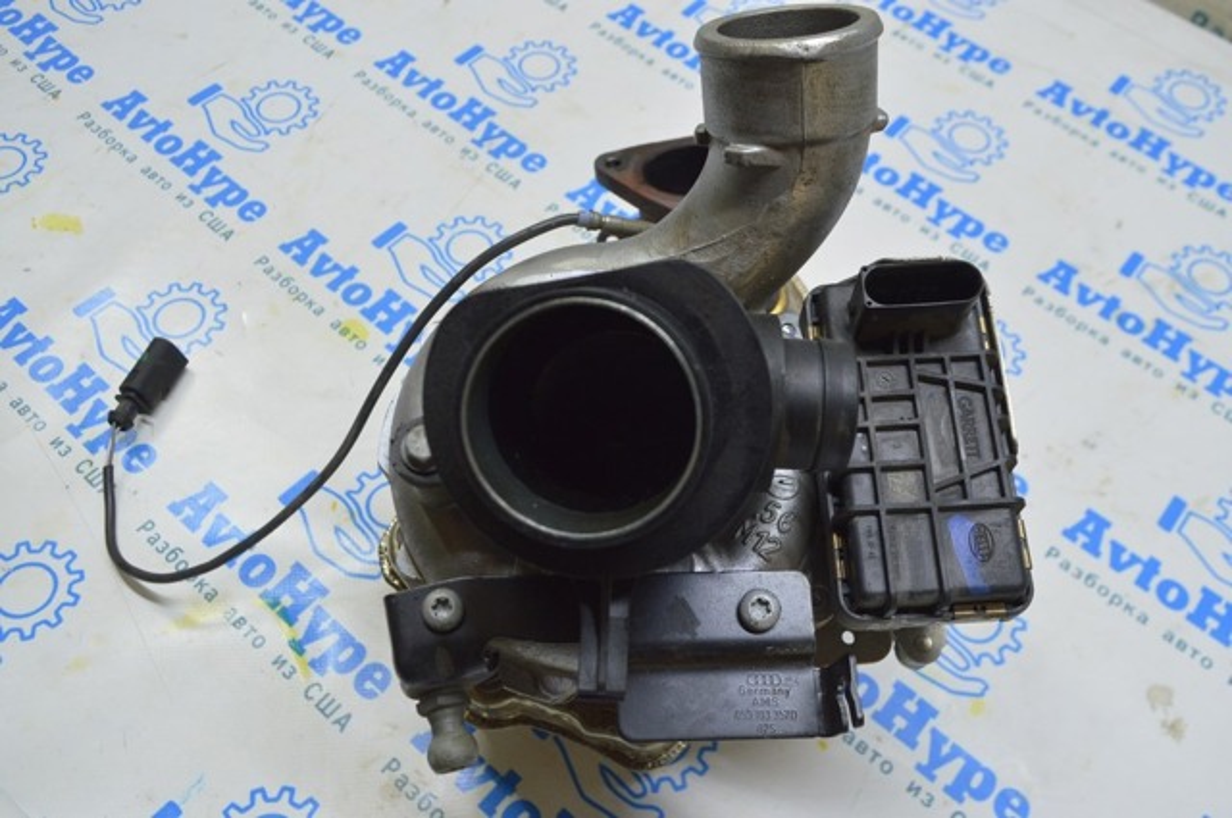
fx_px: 1025
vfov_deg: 43.5
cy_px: 409
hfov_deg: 62.0
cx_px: 616
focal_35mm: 30
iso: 400
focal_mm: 20
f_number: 5.6
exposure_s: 1/20
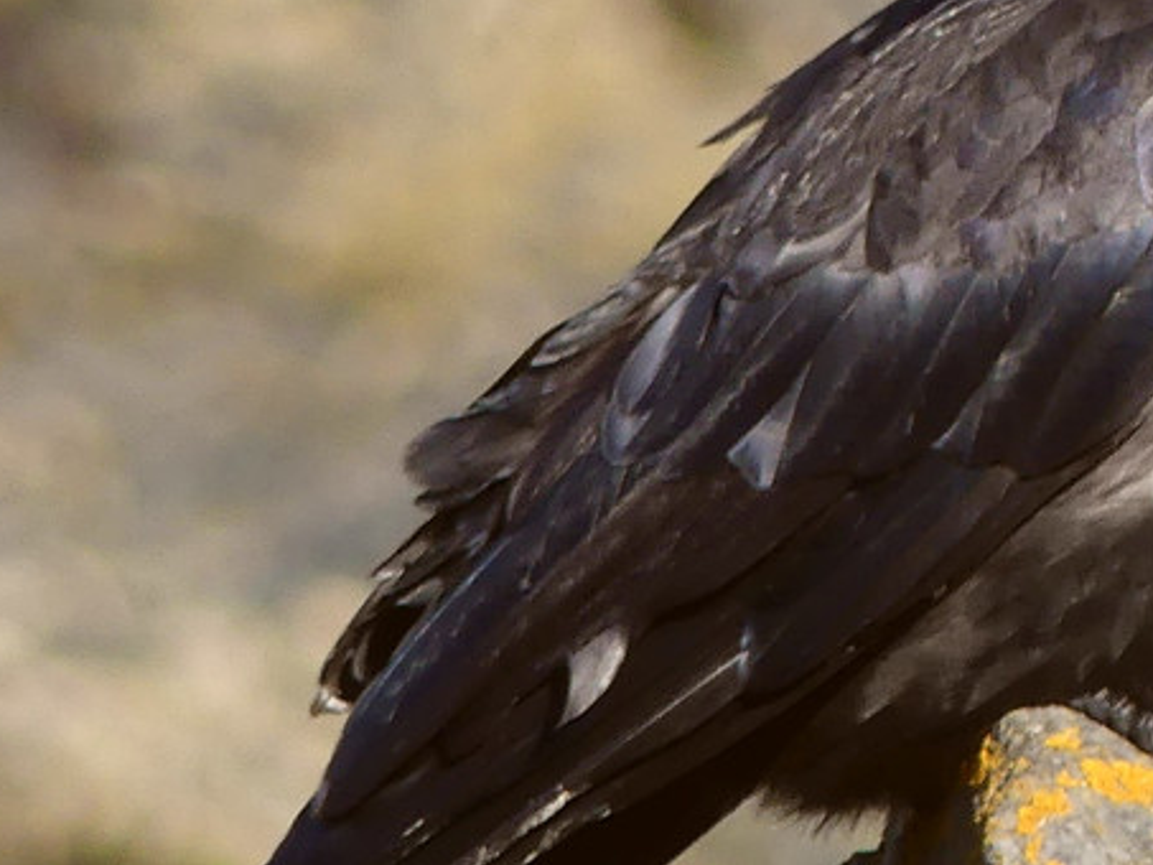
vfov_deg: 0.5
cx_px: 1116
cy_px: 402
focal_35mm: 2824
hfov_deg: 0.7
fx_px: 94088
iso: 100
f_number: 4
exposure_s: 1/500
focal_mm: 108
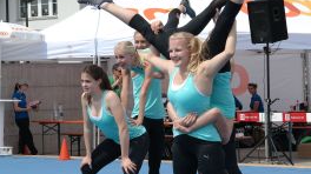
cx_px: 94
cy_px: 104
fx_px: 1277
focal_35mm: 155
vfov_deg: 7.8
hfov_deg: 13.9
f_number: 7.1
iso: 100
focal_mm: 40
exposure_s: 1/320
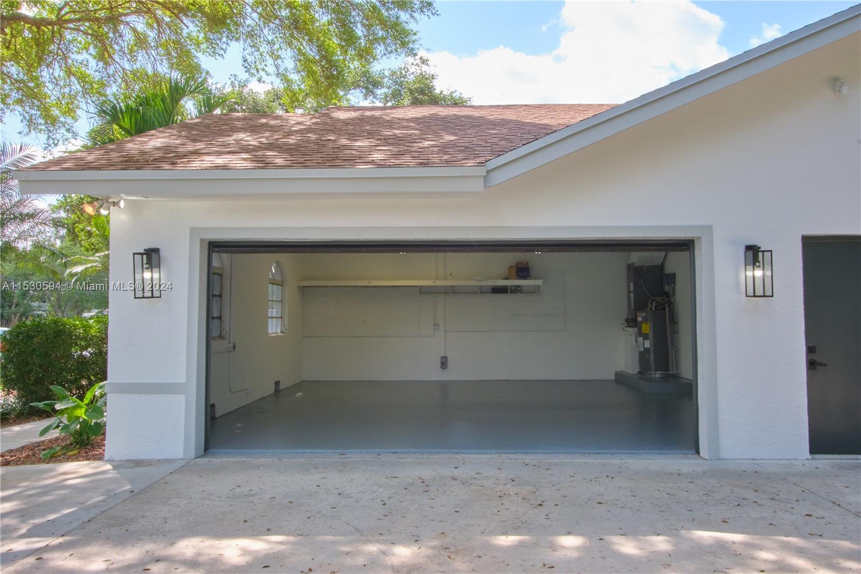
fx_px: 359
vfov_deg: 77.3
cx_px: 430
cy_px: 287
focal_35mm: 15
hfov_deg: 100.4
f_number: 10
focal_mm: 10
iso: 640
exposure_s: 1/27
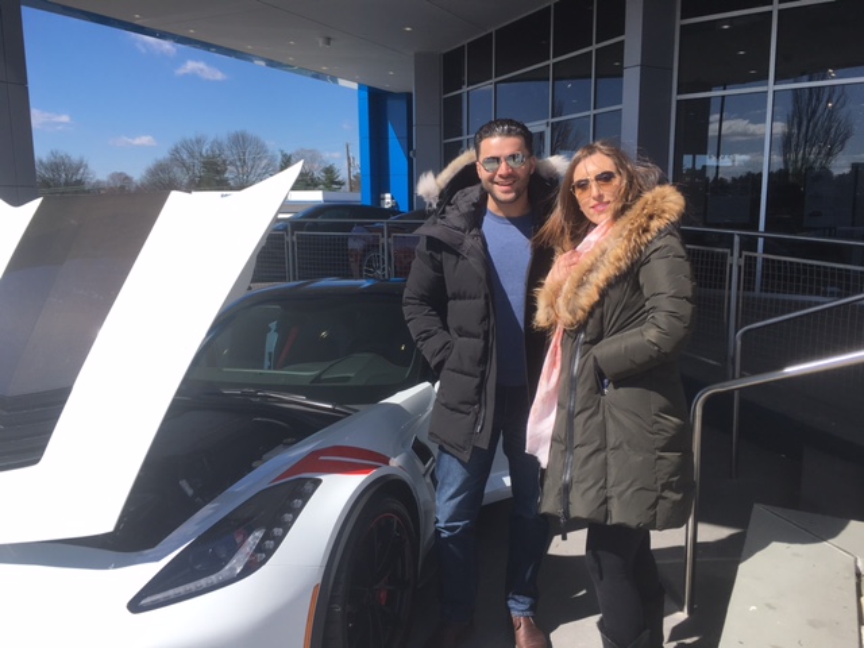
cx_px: 432
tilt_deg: -7.8
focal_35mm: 29
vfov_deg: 48.2
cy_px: 324
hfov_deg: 61.7
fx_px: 724
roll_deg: +0.8
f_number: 2.2
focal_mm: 4.15
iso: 25
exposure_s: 1/1538
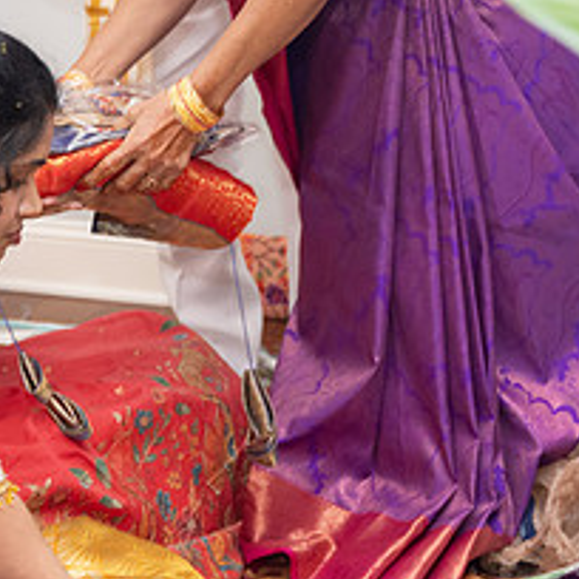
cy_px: 82
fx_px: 2403
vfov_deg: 13.6
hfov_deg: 13.7
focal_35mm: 127
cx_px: 307
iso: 800
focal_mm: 47
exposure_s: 1/160
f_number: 3.5
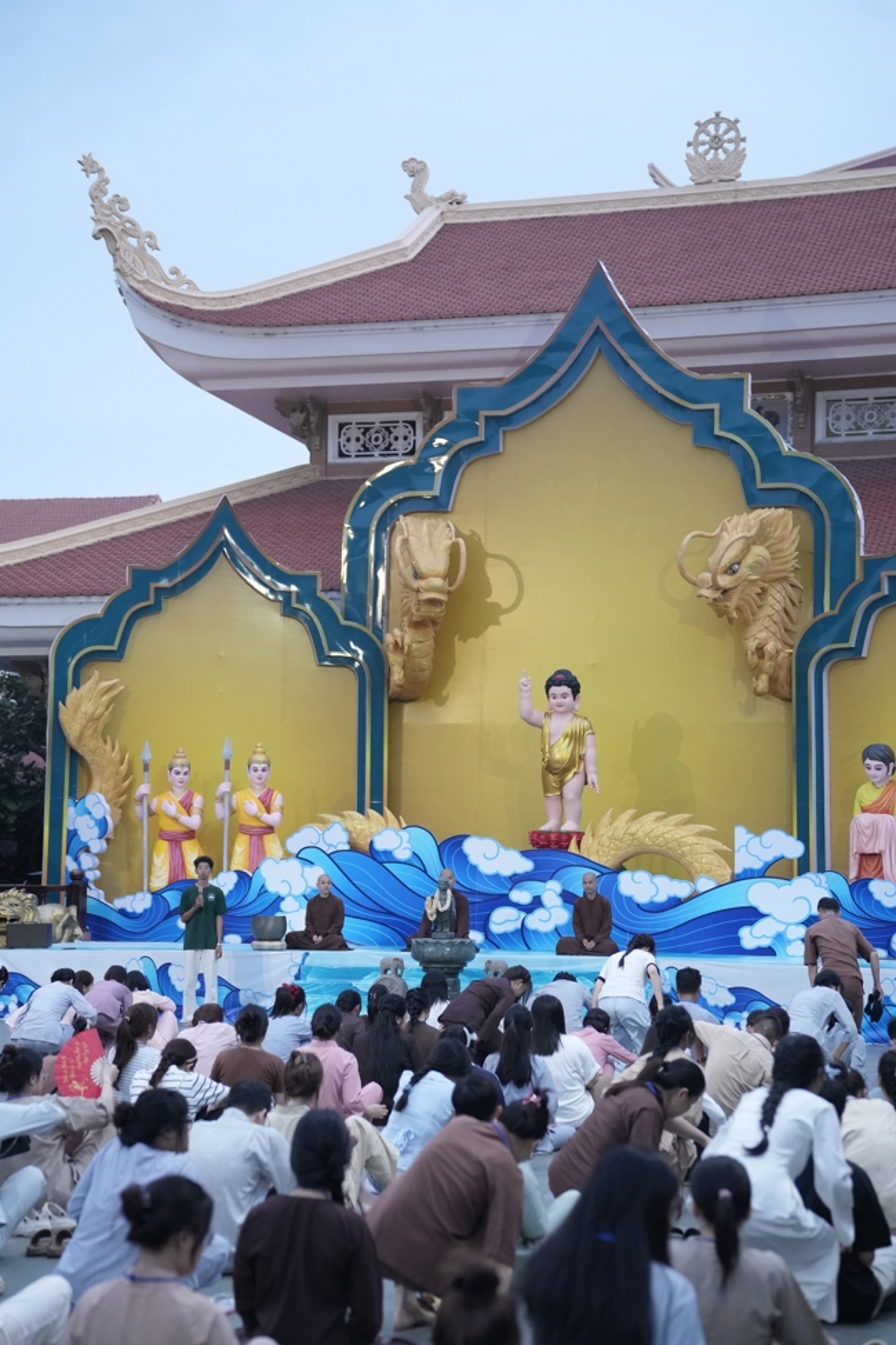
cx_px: 448
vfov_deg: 30.1
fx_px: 2501
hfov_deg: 20.3
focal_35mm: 67
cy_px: 672
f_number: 2.8
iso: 4000
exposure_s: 1/250
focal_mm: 67
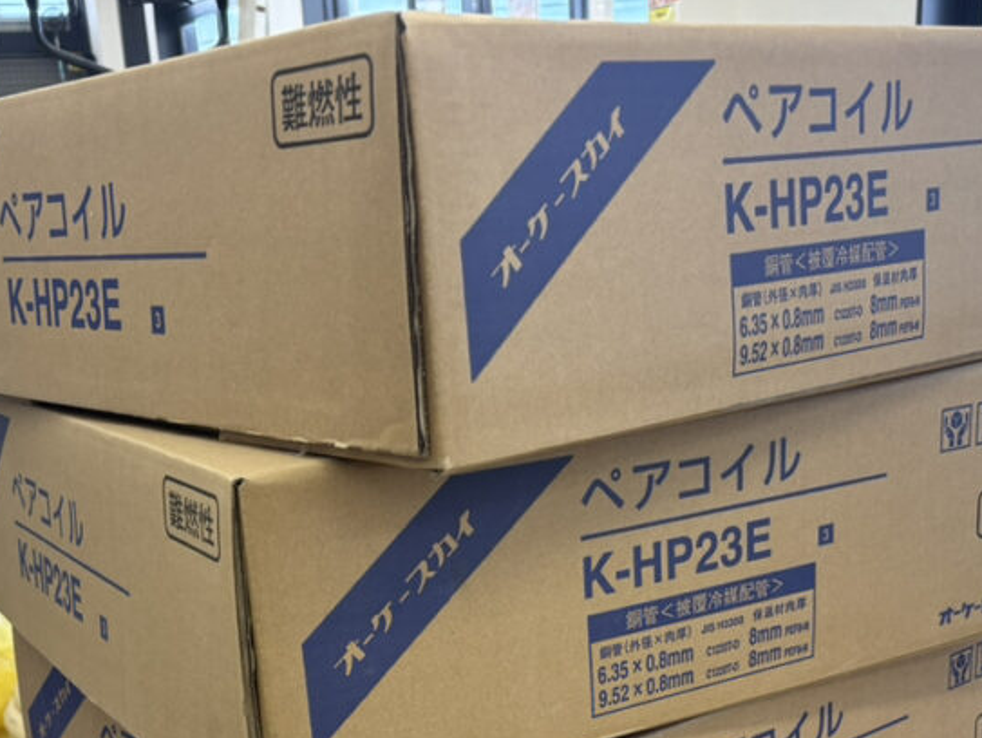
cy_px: 687
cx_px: 481
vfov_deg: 28.4
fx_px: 1391
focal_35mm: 49
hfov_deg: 38.9
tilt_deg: -20.6
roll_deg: +4.3
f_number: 1.6
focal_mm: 5.96
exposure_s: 1/172
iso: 64
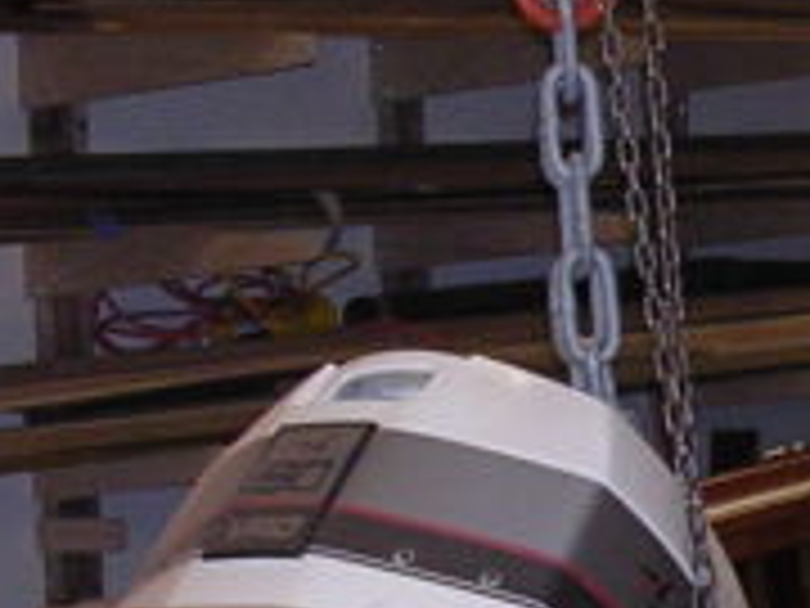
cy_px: 513
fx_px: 3791
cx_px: 1354
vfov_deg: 9.1
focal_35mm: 162
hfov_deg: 11.5
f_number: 2.8
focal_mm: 5.8
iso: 214
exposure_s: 1/60.1
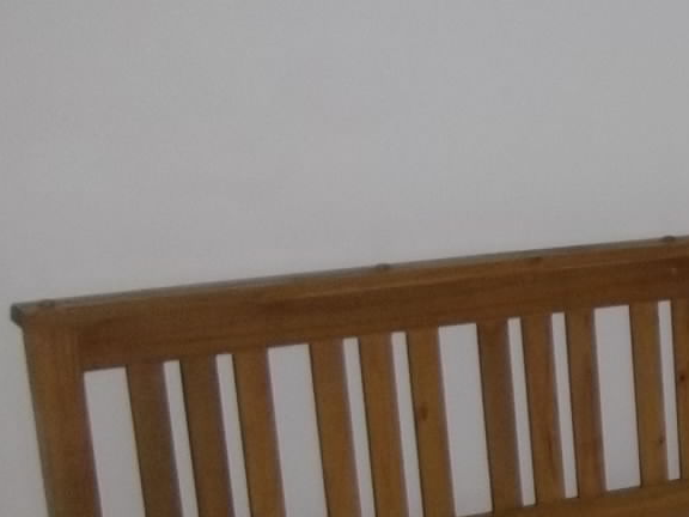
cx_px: 1050
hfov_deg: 18.1
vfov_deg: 14.9
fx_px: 1911
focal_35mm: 96
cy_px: 632
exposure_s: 1/50
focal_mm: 4.9
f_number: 3.2
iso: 200
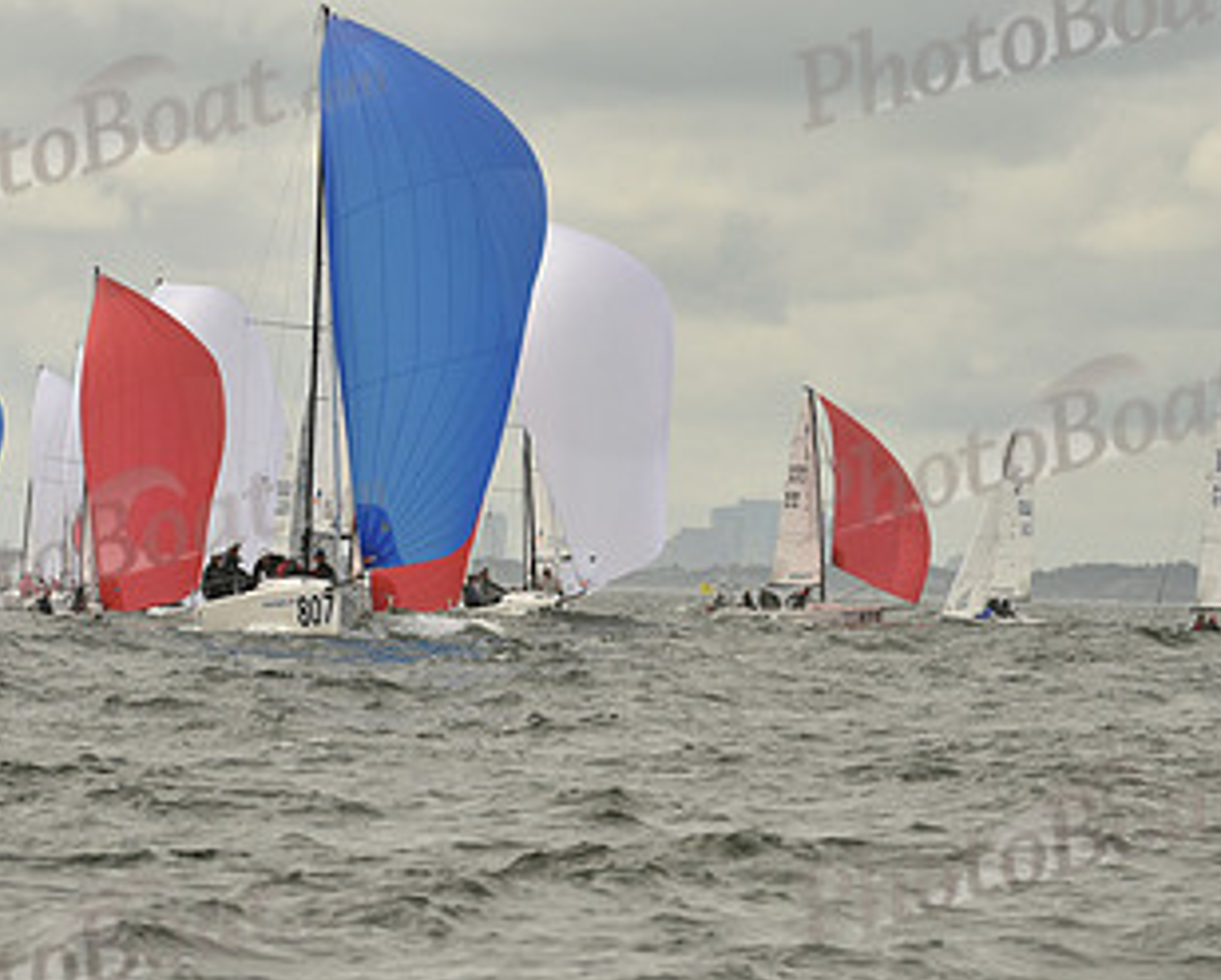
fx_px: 12768
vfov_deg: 4.4
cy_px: 288
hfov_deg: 5.5
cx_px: 595
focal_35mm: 353
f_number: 8
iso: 320
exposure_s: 1/1250
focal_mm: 200
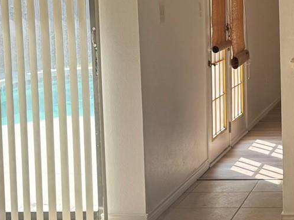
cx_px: 358
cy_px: 64
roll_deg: +0.2
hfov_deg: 18.9
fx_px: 832
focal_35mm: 98
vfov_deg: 15.0
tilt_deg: -6.9
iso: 80
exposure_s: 1/531
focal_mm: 6.76
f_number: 1.78
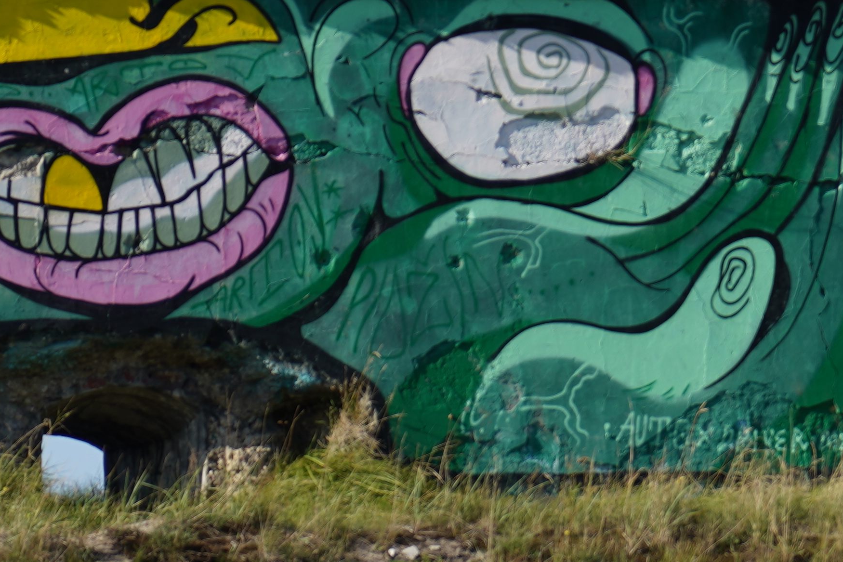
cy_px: 531
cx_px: 437
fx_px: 5620
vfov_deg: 5.7
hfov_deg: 8.6
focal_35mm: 240
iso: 50
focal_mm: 70
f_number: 4
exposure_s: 1/500
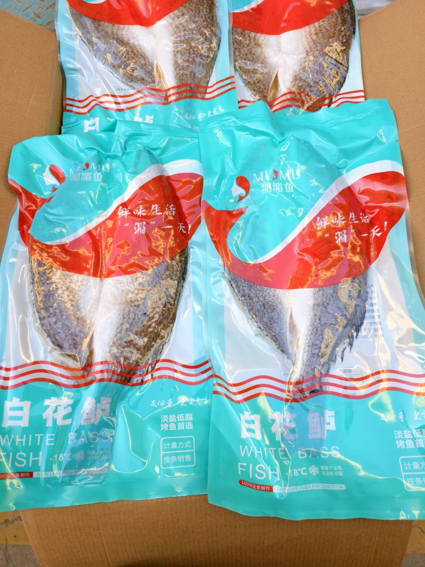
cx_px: 212
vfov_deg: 73.9
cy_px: 284
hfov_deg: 58.9
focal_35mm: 23
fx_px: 377
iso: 72
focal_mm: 5.6
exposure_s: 1/118
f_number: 1.57
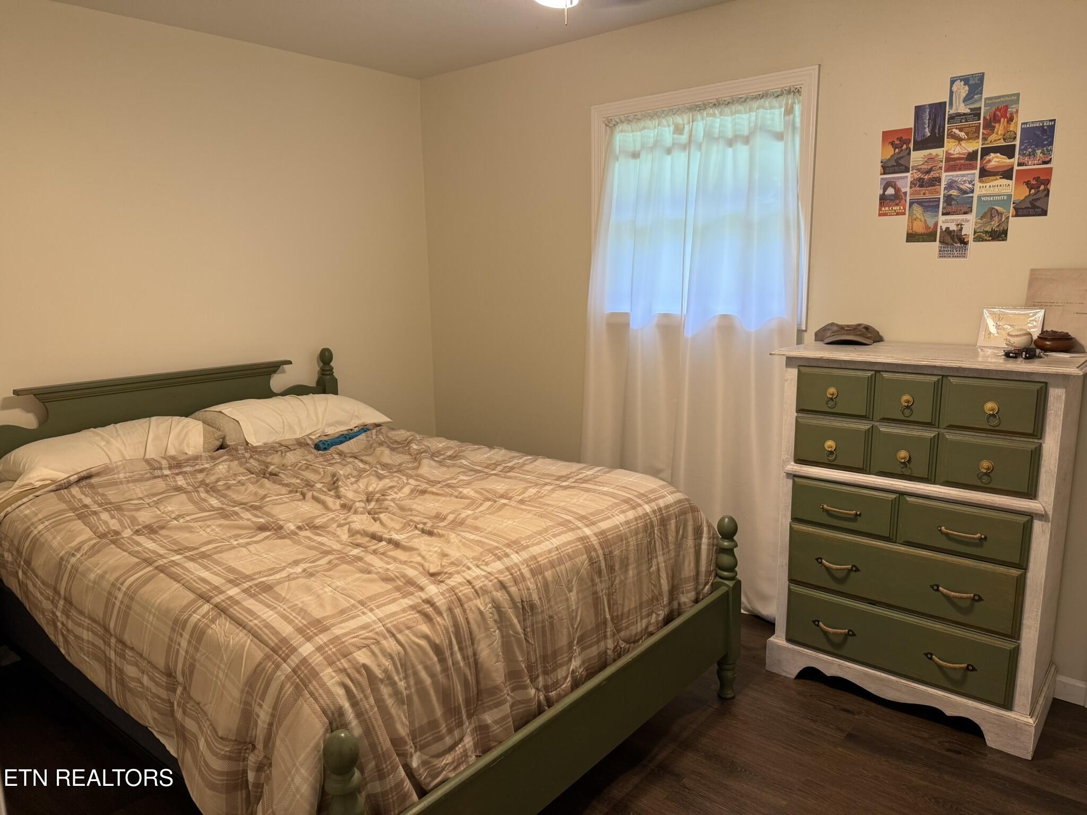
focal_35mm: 24
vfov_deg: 56.8
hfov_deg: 71.6
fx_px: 754
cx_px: 544
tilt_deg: -9.3
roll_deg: +1.2
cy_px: 408
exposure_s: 1/60
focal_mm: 6.76
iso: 125
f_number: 1.78
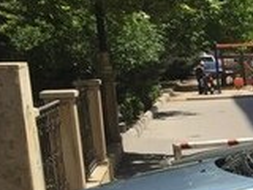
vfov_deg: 12.1
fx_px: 877
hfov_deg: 13.9
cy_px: 226
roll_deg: +0.8
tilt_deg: -12.5
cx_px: 503
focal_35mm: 120
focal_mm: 4.15
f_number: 2.2
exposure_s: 1/1799
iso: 32
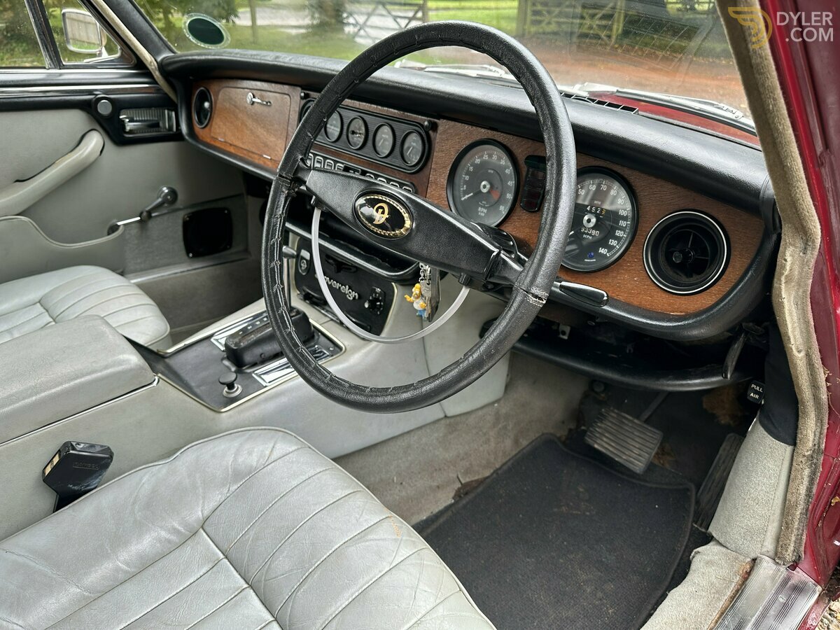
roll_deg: -0.5
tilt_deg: -29.6
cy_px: 315
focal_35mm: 24
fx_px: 582
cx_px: 420
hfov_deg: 71.6
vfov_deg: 56.8
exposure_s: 1/155
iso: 64
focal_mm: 6.86
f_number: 1.78
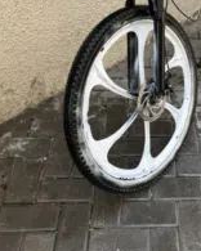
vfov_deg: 38.1
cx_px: 189
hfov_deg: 29.8
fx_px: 357
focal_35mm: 48
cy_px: 72
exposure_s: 1/589
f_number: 1.78
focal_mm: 6.76
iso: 80
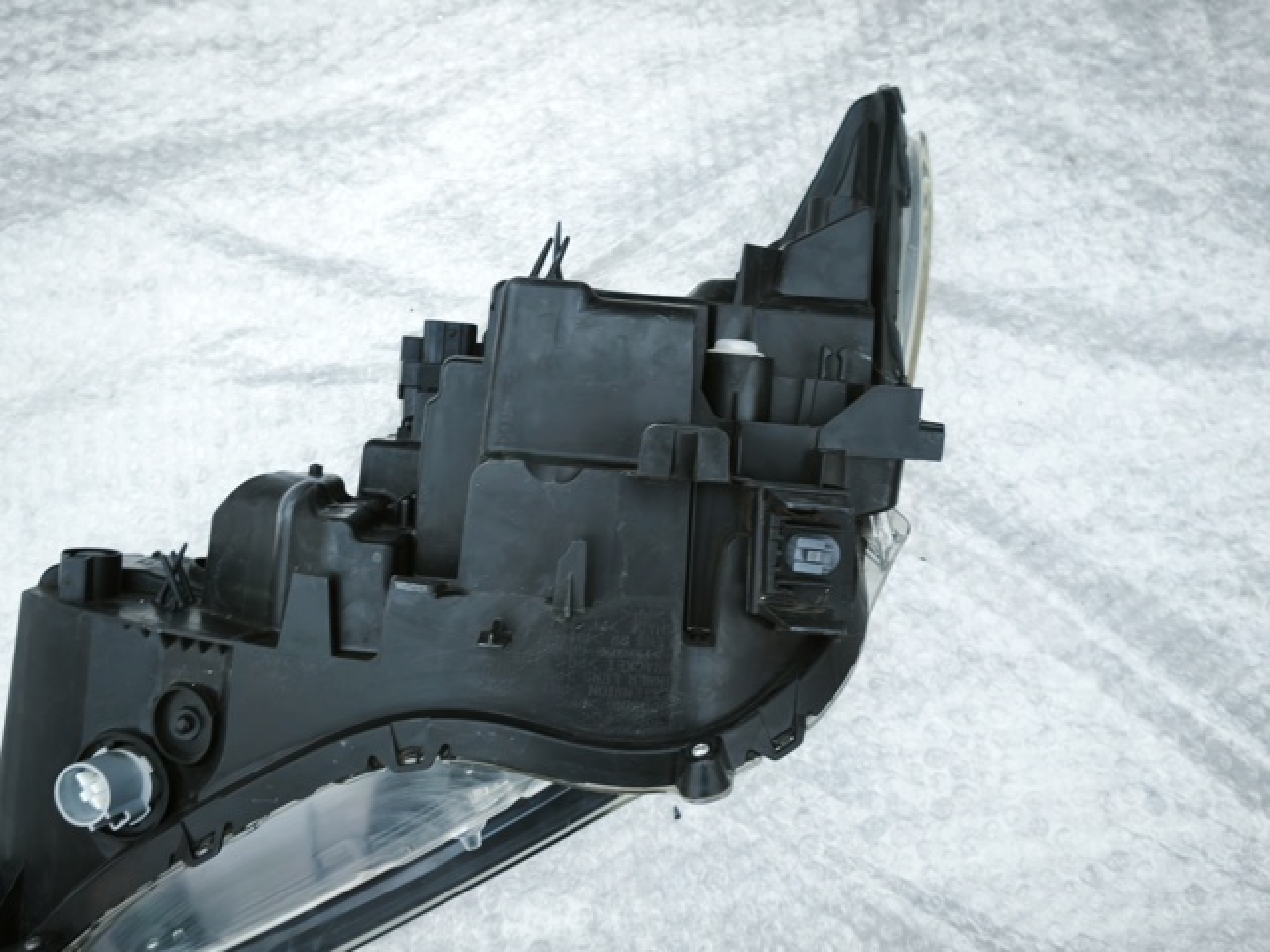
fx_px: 1284
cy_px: 476
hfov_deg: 52.6
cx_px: 635
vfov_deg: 40.7
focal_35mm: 35
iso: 640
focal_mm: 5.35
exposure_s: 1/30
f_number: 1.7
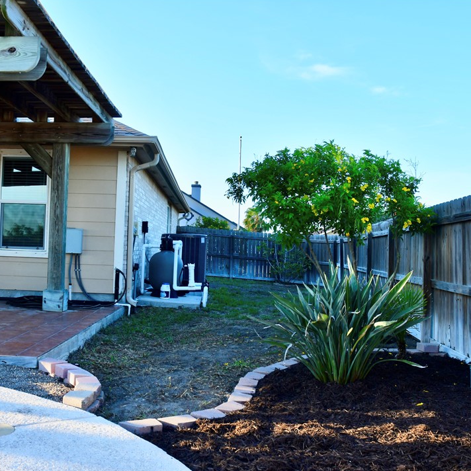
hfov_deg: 47.1
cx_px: 206
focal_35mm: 35
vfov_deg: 47.2
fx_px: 539
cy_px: 235
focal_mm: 18
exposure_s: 1/100
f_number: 9
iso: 200
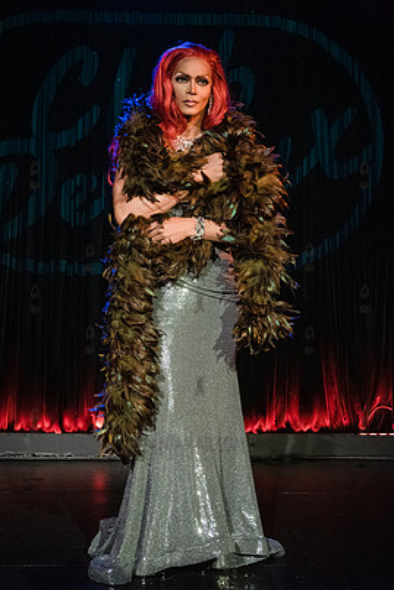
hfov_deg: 23.4
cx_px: 199
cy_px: 299
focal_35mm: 58
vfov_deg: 34.5
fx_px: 951
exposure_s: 1/250
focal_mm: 52
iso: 4000
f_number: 4
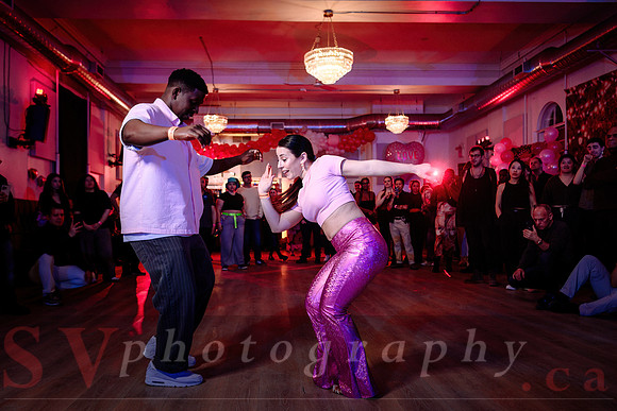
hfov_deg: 61.2
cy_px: 228
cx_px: 300
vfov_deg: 43.0
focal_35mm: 30
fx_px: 522
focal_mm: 27
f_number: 2.8
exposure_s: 1/160
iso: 500
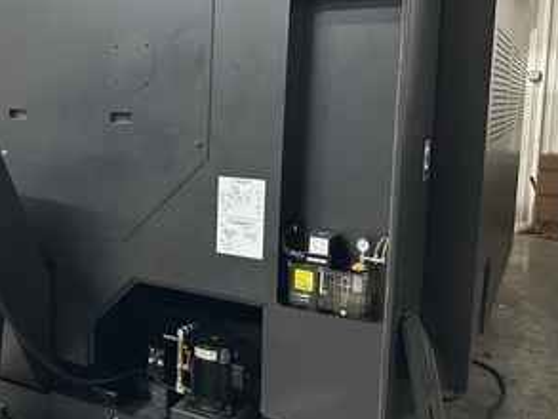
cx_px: 107
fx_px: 661
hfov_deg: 43.5
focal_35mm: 41
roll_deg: -1.2
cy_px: 172
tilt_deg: -6.0
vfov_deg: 35.1
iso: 640
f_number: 1.78
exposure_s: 1/40
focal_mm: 6.86
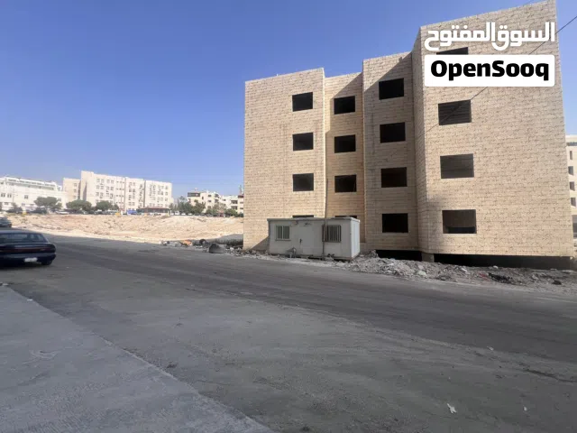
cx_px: 288
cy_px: 216
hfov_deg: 106.2
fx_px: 217
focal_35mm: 13
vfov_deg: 89.9
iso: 32
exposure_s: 1/1410
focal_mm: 1.57
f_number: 1.8
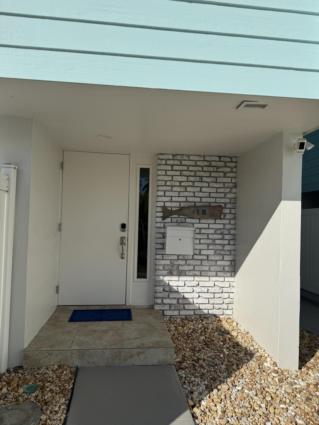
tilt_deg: +2.6
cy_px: 212
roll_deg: -1.8
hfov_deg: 56.8
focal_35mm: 24
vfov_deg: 71.6
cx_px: 160
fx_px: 295
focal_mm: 6.76
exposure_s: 1/10309
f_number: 1.78
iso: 80
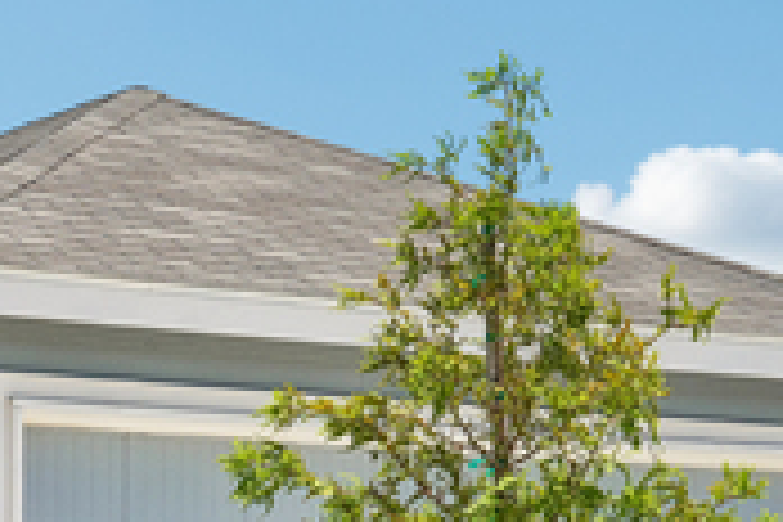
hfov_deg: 16.7
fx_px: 2566
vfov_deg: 11.3
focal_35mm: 118
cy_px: 704
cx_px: -108
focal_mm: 32
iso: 200
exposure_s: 1/1000
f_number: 8
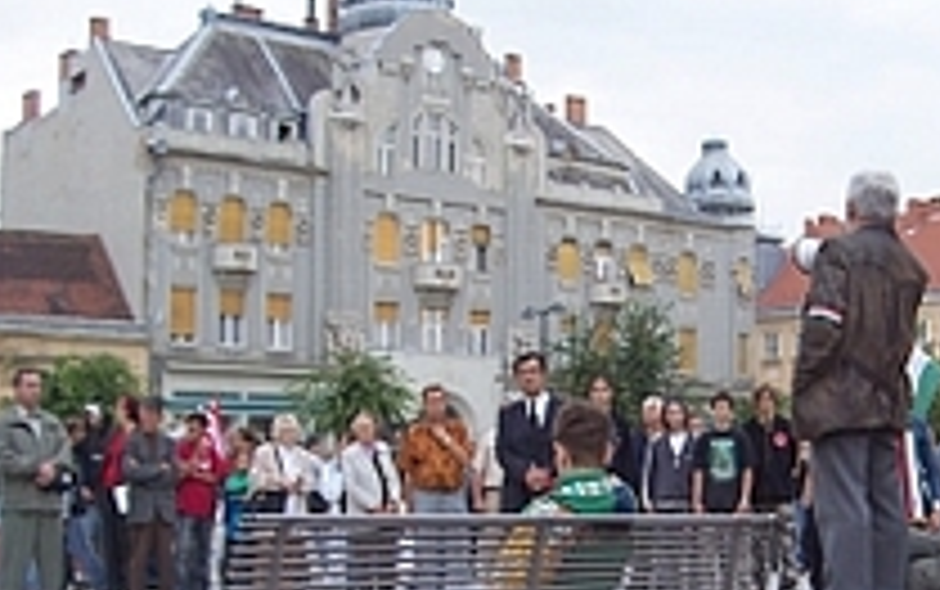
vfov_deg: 18.7
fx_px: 1769
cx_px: 742
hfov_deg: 29.1
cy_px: 468
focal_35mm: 69
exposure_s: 1/60
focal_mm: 5.6
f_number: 2.7
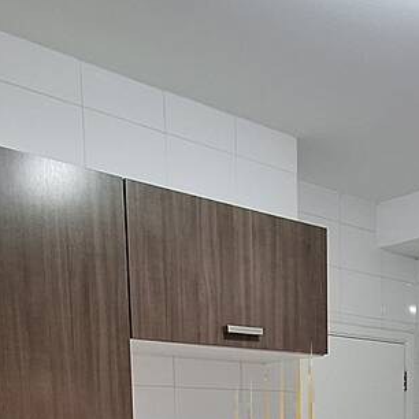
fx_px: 739
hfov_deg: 31.4
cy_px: 561
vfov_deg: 26.3
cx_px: 282
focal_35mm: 54
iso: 125
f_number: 2.2
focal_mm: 1.74
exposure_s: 1/40
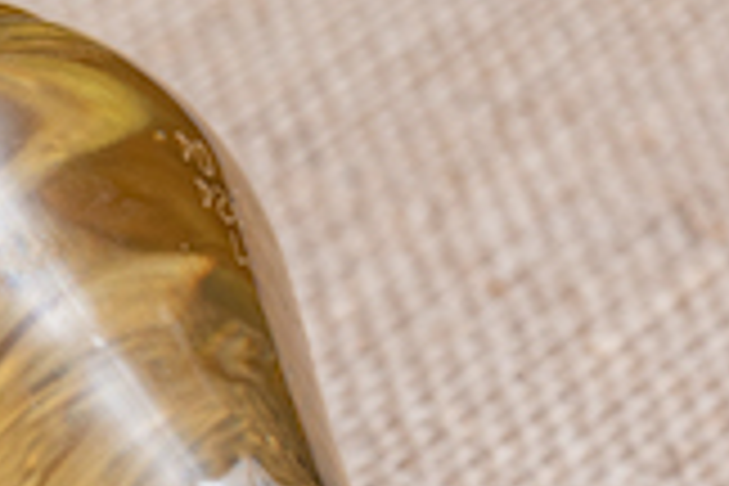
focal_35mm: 262
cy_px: 572
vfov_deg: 5.2
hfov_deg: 7.8
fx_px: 5305
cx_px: 81
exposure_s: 1/80
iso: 800
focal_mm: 85
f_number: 11
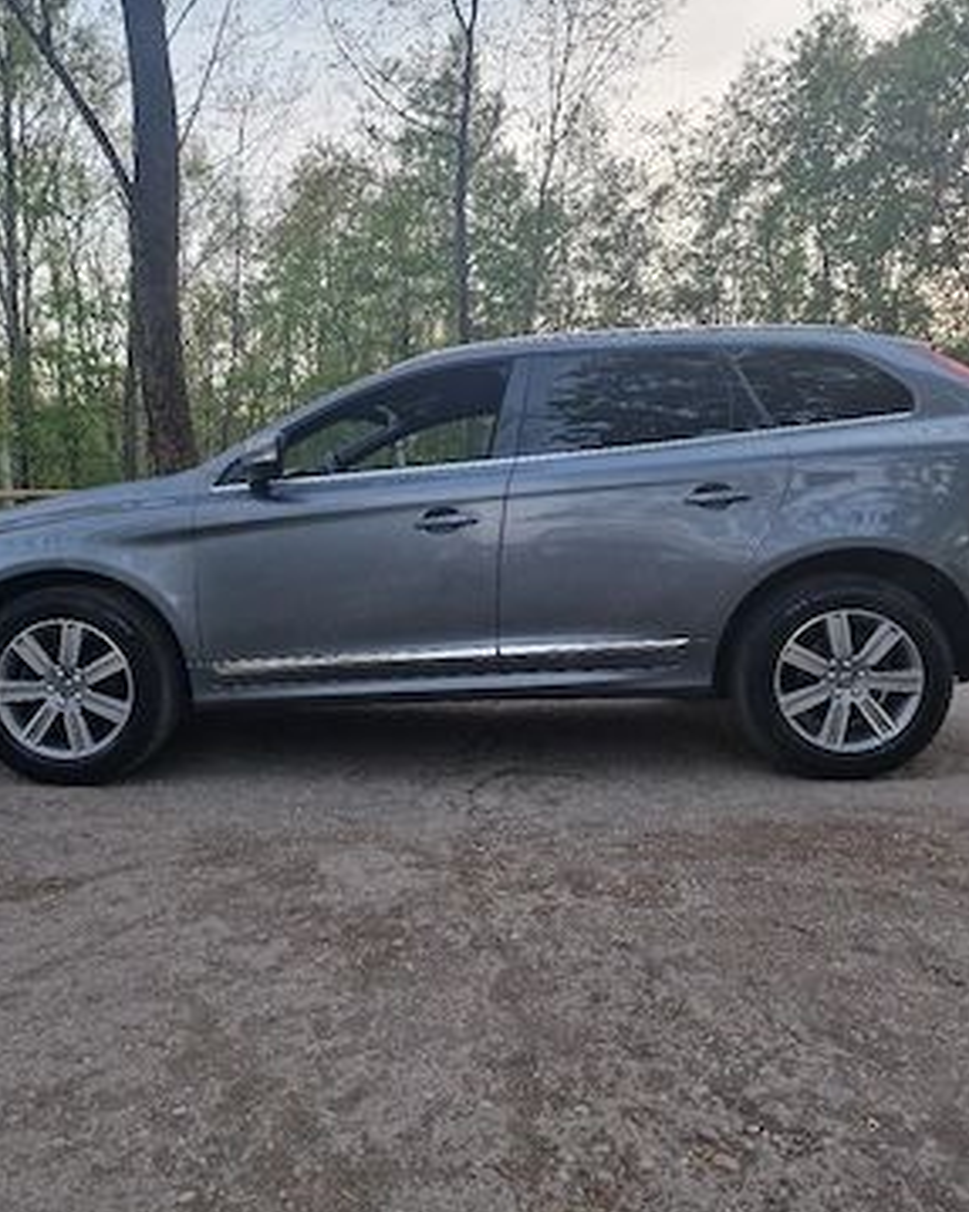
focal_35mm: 25
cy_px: 618
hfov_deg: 56.8
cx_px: 466
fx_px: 897
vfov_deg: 68.1
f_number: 1.8
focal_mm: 5.4
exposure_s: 1/182
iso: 200
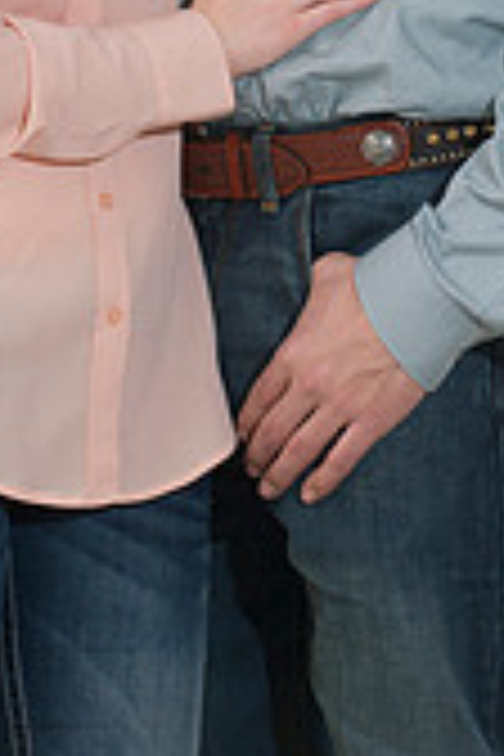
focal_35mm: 335
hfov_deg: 4.1
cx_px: 101
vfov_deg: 6.1
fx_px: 7034
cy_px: -198
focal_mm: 125
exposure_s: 1/250
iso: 250
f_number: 3.5
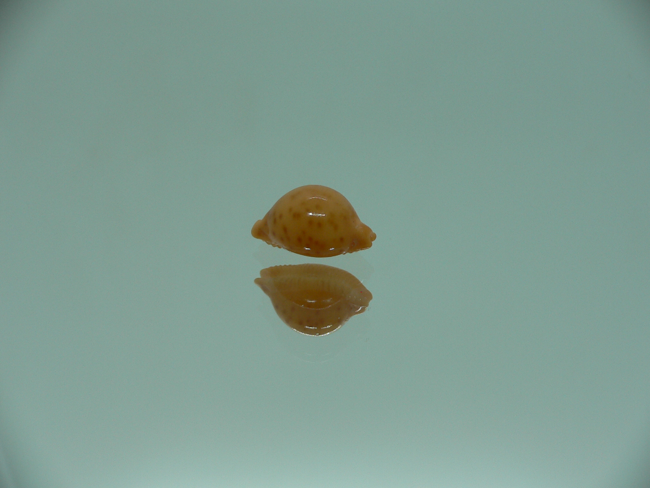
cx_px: 325
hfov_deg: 52.6
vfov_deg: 40.7
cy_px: 244
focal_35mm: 35
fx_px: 657
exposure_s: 1/80
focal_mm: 4.6
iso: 80
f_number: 2.8
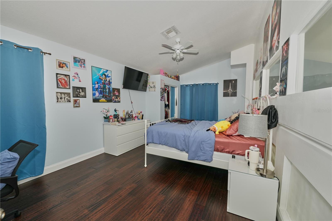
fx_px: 129
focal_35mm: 14
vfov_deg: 81.2
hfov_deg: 104.3
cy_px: 110
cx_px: 166
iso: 400
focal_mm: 14
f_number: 4
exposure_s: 1/200
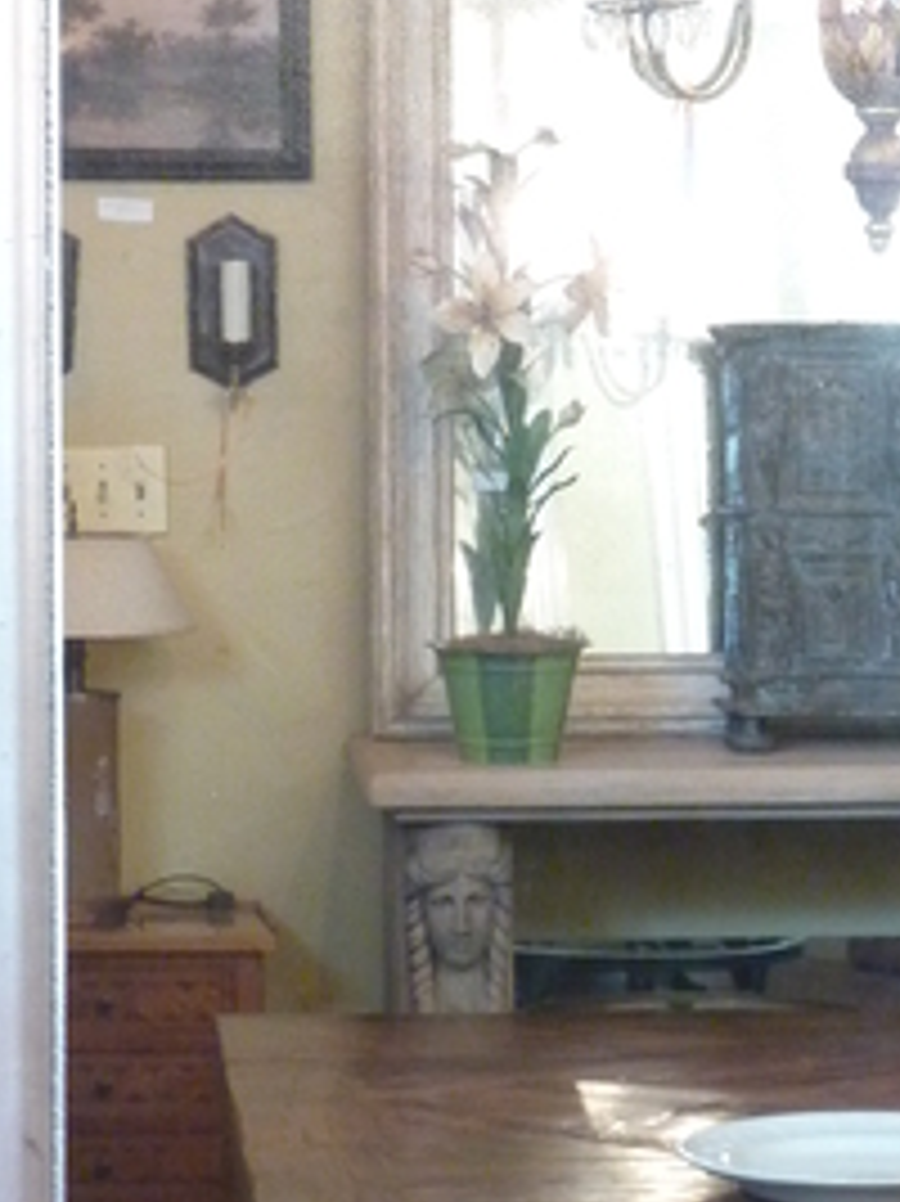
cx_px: 886
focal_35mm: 225
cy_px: 268
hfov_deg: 6.6
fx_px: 7806
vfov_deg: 8.8
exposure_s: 1/8
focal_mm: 14.7
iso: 400
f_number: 4.3
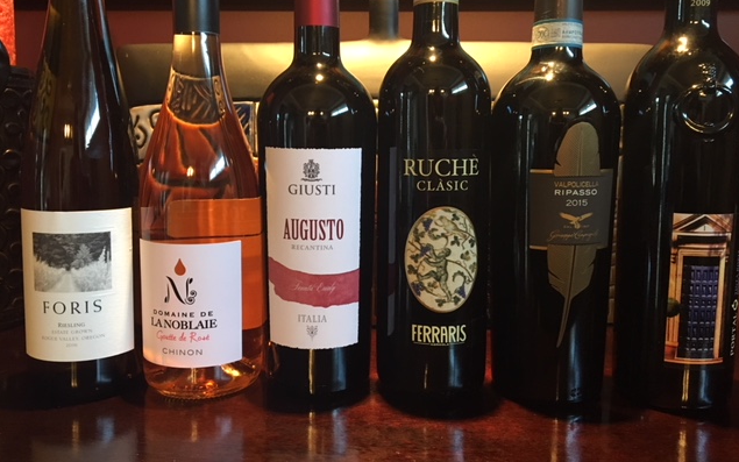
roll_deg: +0.0
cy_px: 201
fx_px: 624
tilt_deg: -6.1
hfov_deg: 61.2
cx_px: 370
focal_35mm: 31
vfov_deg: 40.5
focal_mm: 4.15
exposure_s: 1/20
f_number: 2.2
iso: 200
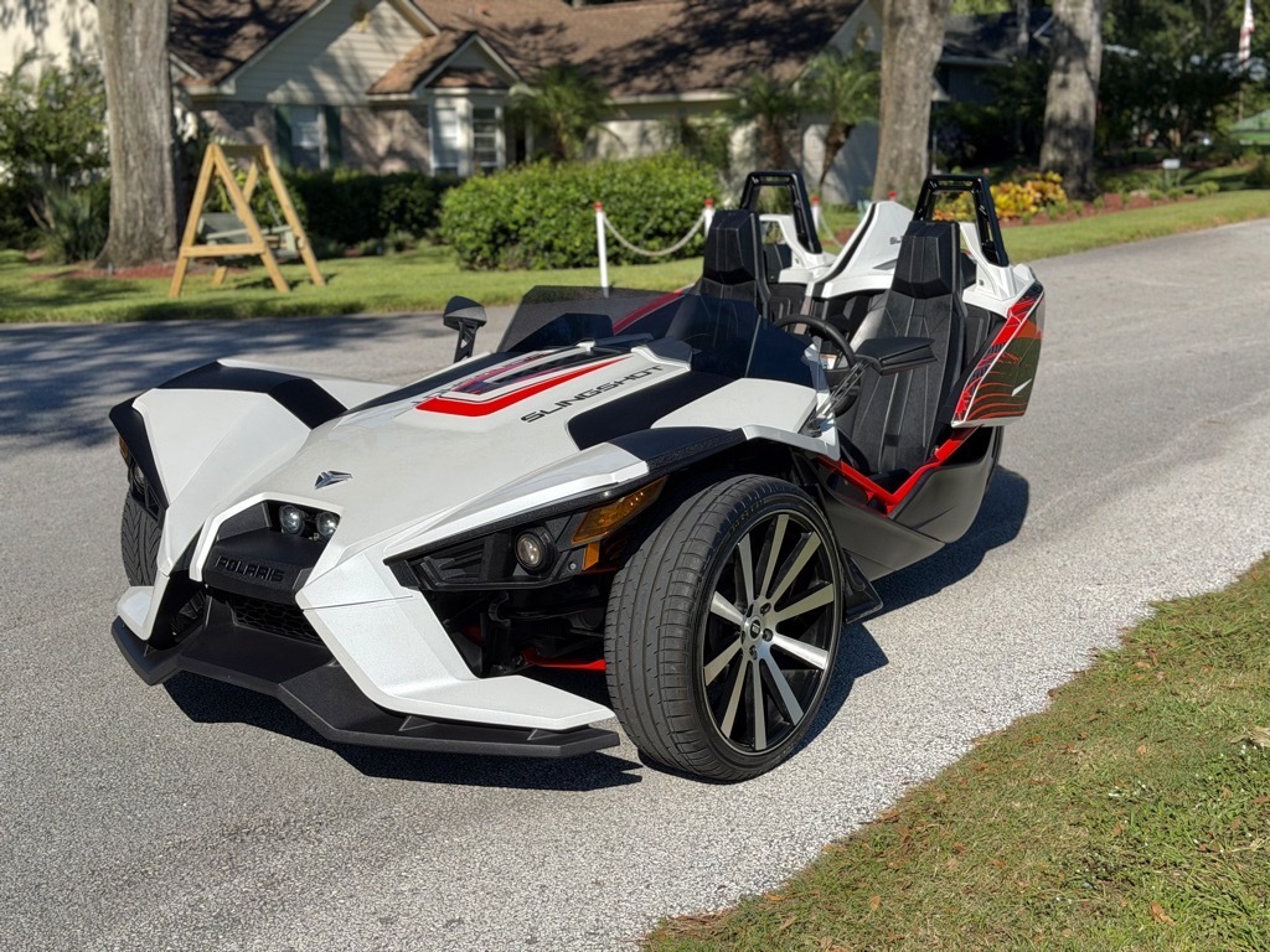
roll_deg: +1.8
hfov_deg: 39.7
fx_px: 1761
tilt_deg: -10.0
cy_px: 476
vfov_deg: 30.3
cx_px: 635
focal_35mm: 48
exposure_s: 1/7143
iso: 64
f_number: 1.78
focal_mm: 6.76
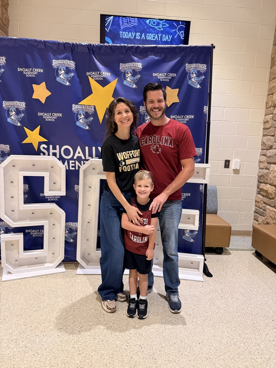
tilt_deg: -9.0
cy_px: 184
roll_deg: -3.6
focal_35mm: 24
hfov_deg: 56.8
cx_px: 138
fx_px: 255
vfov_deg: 71.6
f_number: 1.78
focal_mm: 6.76
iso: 800
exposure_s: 1/60
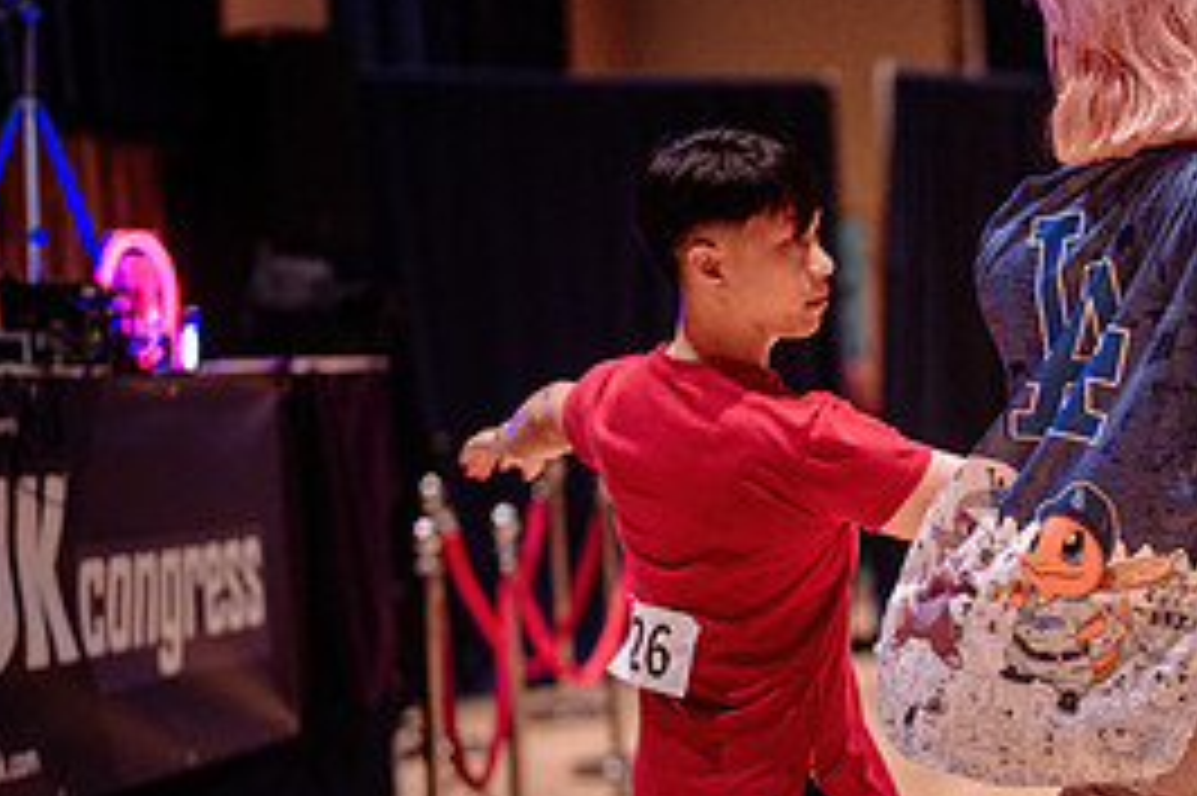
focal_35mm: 119
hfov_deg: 16.8
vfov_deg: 11.4
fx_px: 3954
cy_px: 688
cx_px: 1210
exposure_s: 1/320
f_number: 1.2
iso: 1600
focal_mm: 50
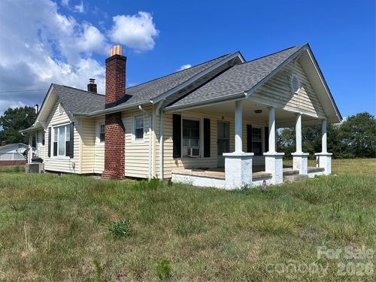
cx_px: 188
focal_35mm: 24
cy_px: 141
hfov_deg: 71.6
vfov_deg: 56.8
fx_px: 261
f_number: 1.78
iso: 80
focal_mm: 6.86
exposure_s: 1/5848
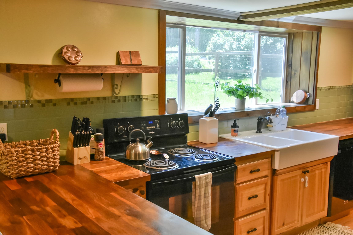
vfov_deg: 34.2
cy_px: 118
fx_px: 382
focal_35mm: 39
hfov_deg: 49.6
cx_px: 176
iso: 3200
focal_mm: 26
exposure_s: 1/400
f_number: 5.6
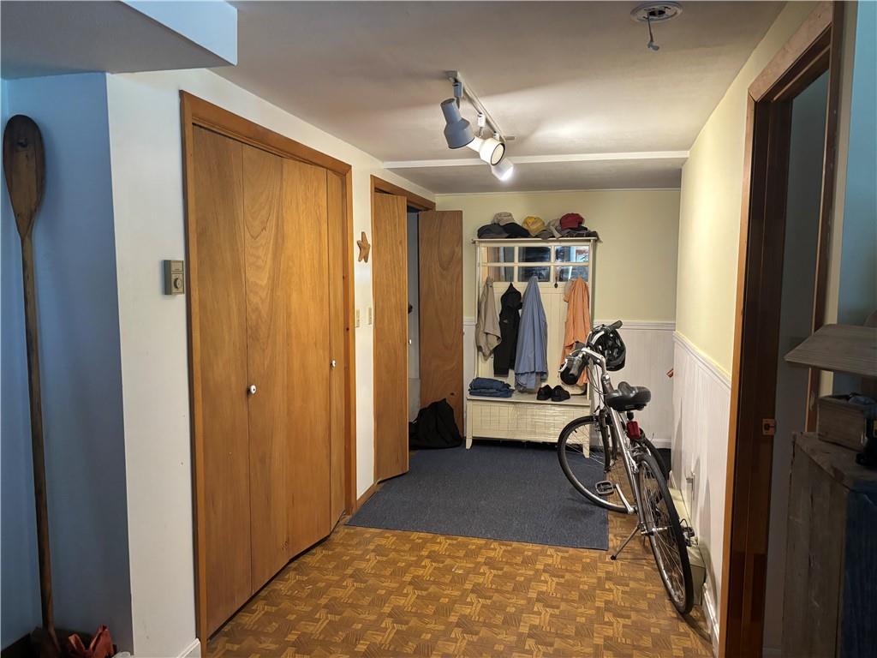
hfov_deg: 67.3
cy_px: 329
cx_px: 438
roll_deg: +0.8
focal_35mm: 26
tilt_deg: -3.6
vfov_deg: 53.1
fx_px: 659
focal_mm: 5.96
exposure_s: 1/60
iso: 400
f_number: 1.6
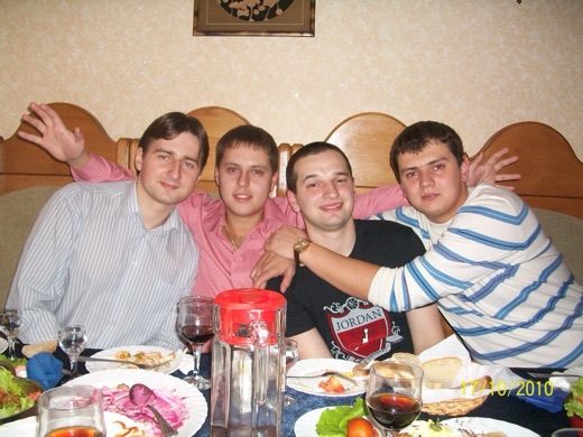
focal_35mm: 34
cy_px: 218
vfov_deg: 41.8
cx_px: 292
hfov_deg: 54.0
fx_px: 573
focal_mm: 5.7
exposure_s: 1/60
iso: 120
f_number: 2.8
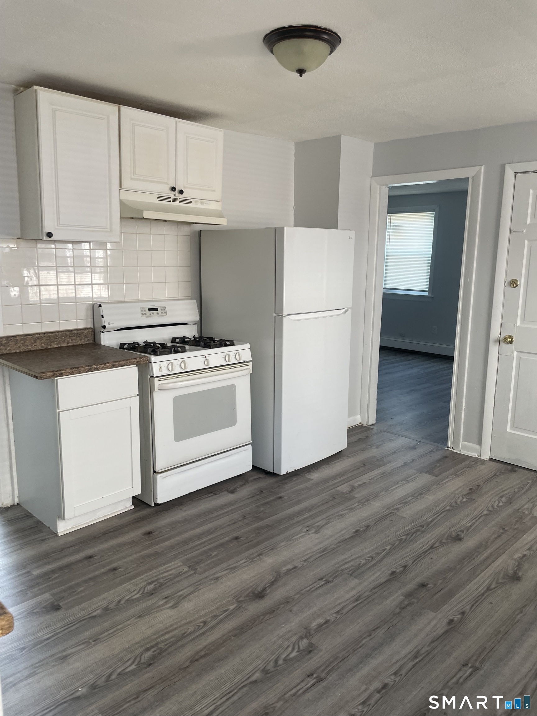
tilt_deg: -10.4
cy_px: 358
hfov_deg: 53.1
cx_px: 268
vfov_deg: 67.3
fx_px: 538
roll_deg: -1.5
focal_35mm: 26
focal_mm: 4.2
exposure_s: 1/121
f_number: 1.6
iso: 80
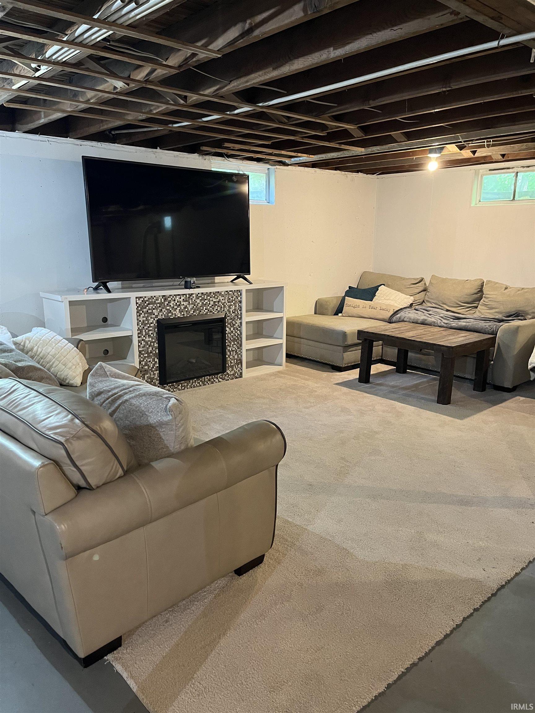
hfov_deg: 53.1
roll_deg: -0.6
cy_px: 356
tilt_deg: -14.8
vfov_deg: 67.3
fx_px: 536
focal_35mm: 26
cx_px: 268
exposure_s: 1/40
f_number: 1.6
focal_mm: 5.1
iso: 500
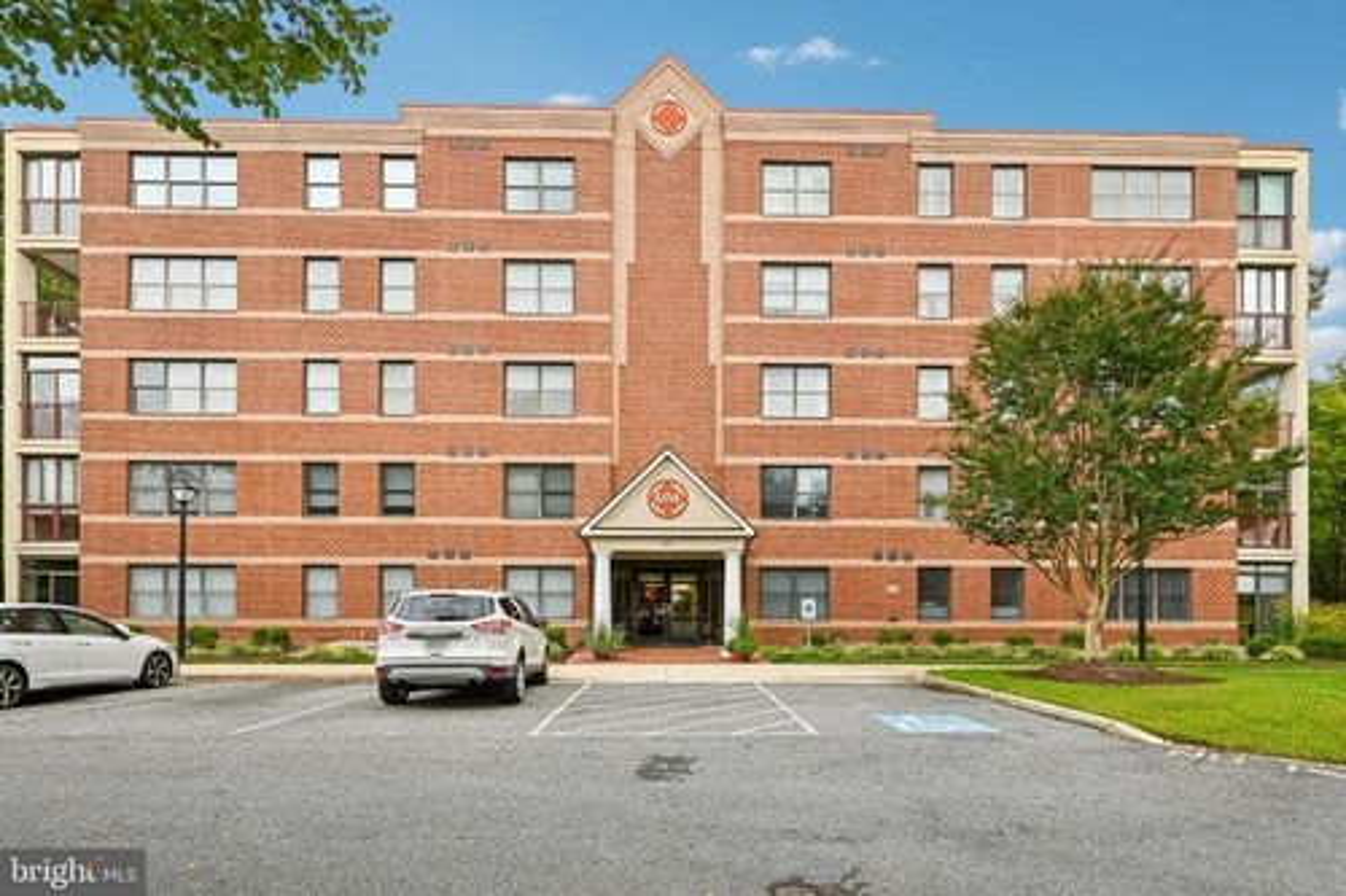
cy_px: 448
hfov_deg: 90.0
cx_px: 673
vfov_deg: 67.3
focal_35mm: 18
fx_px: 673
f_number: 8
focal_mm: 18
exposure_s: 1/30
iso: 100
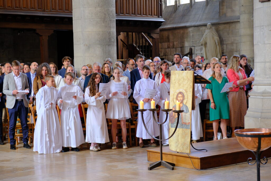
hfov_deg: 27.7
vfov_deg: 18.7
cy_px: 90
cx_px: 136
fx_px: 550
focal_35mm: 73
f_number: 4
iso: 800
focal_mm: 48.4
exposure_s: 1/52
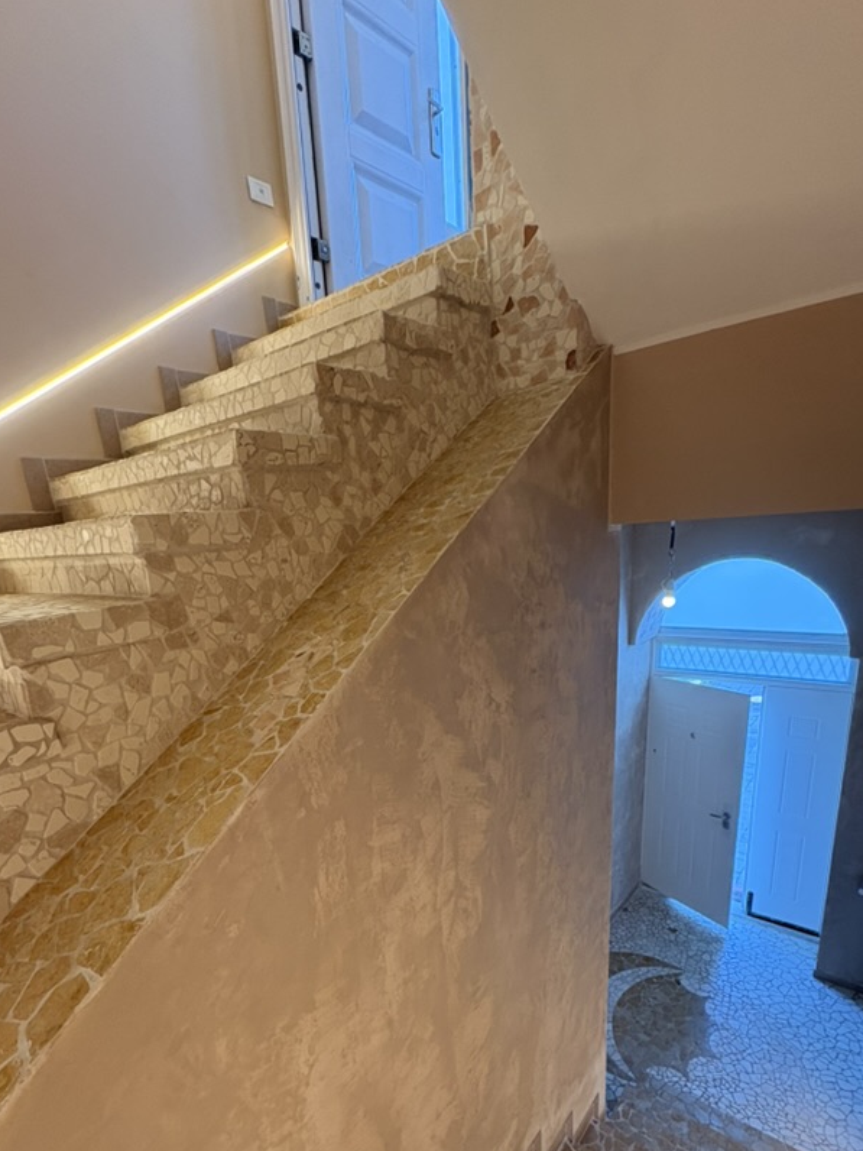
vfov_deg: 86.4
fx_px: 598
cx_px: 400
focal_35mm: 18
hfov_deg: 71.5
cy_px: 703
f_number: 2.2
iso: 320
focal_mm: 2.22
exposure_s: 1/100
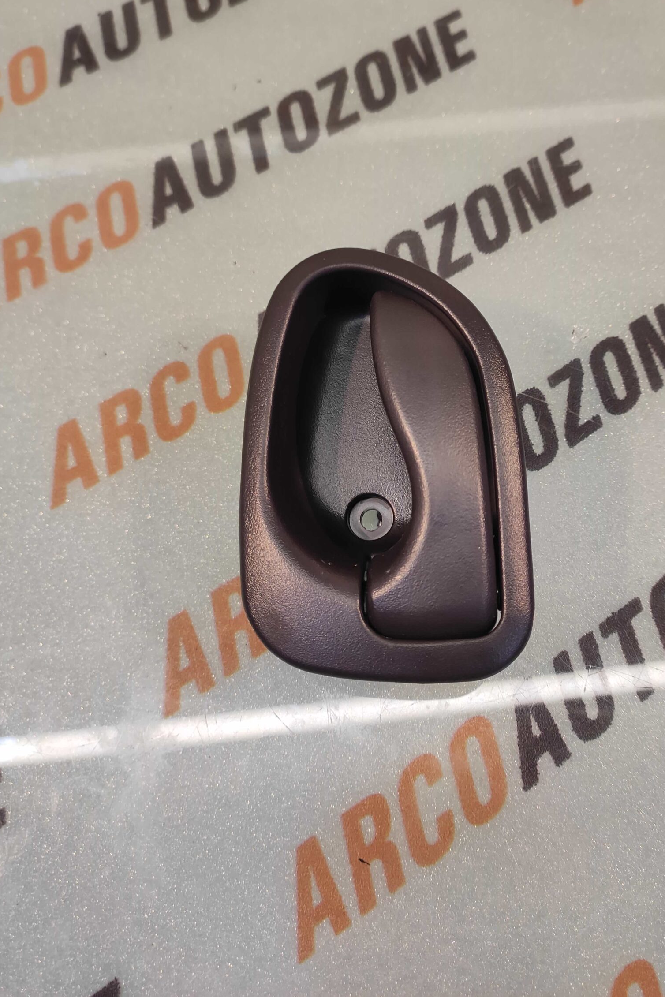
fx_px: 554
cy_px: 433
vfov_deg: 83.5
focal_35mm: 20
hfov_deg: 61.5
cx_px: 390
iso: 98
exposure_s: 1/33
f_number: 1.79
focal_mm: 4.74
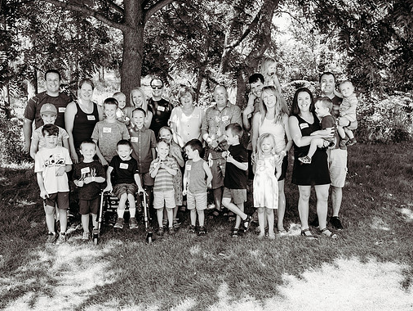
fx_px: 418
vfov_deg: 40.7
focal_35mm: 35
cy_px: 164
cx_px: 208
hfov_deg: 52.6
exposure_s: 1/200
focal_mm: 29.5
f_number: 4.5
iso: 200
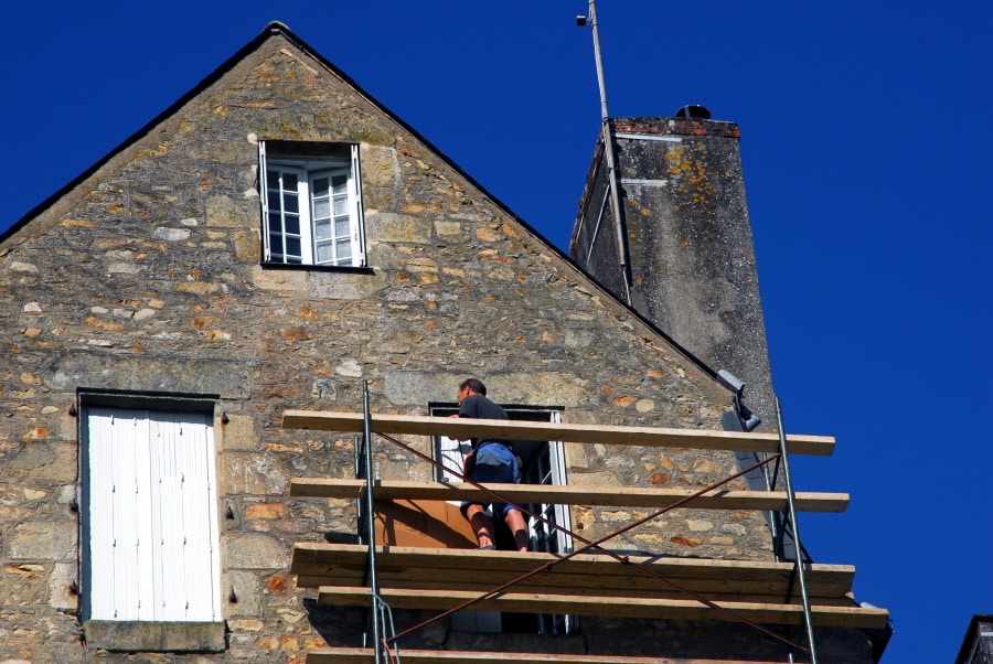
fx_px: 4141
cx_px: 496
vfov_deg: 9.2
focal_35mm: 150
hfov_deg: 13.7
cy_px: 332
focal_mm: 100
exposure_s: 1/500
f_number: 11
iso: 200
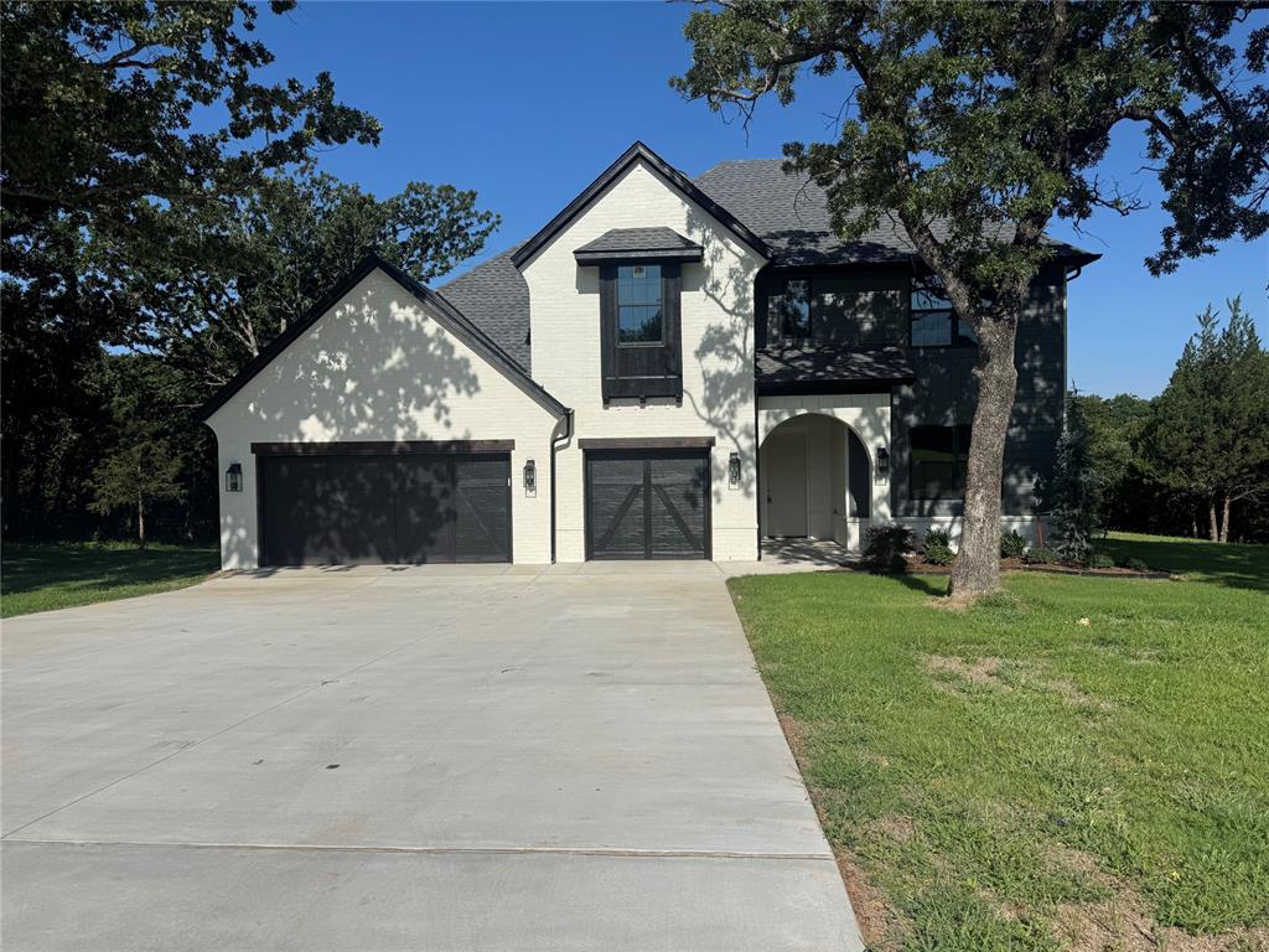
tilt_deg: -0.9
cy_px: 476
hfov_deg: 71.6
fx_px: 880
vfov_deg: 56.8
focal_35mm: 24
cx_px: 634
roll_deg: +1.2
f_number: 1.78
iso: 80
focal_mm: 6.76
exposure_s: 1/10417
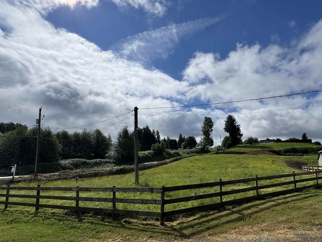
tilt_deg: +6.6
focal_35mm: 19
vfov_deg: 67.9
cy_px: 146
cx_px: 200
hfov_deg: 83.2
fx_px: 177
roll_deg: +0.3
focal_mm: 2.22
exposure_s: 1/3906
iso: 32
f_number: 2.2
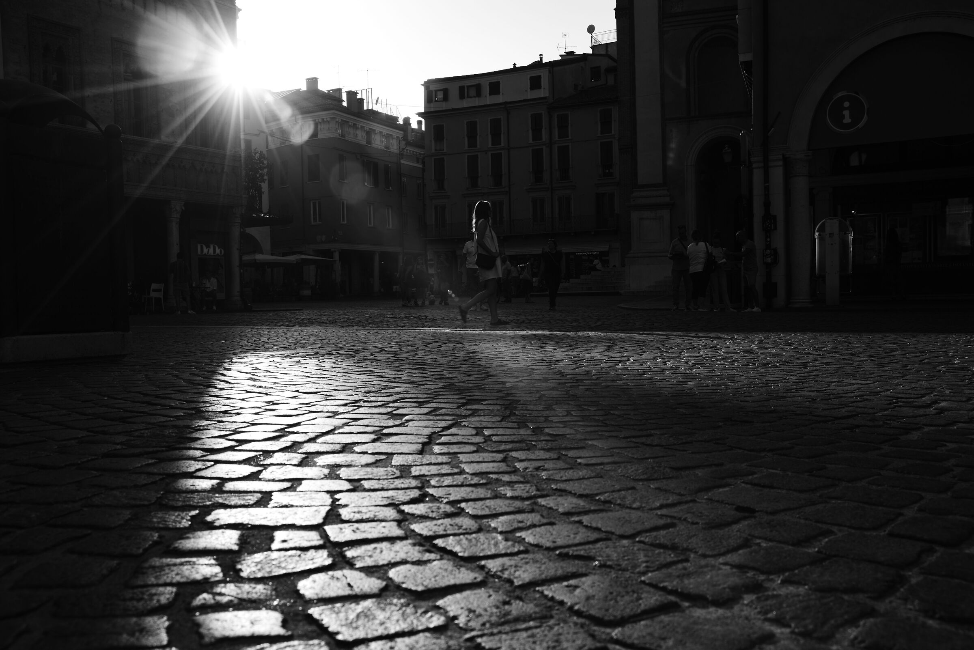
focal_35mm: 34
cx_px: 487
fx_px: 920
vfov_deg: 38.9
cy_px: 325
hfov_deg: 55.8
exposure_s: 1/100
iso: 100
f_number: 13
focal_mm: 34
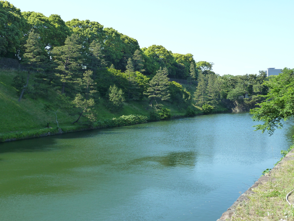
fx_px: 374
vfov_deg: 32.9
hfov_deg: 42.9
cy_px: 110
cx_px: 147
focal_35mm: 44
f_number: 4
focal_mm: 7.3
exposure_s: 1/200
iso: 125
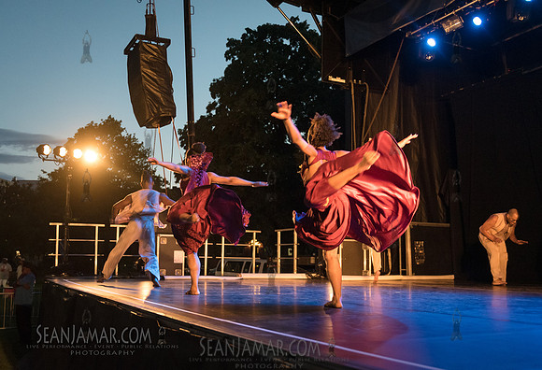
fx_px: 611
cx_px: 267
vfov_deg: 33.7
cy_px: 210
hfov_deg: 47.8
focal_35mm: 40
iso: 5000
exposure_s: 1/250
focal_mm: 35
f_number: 2.8
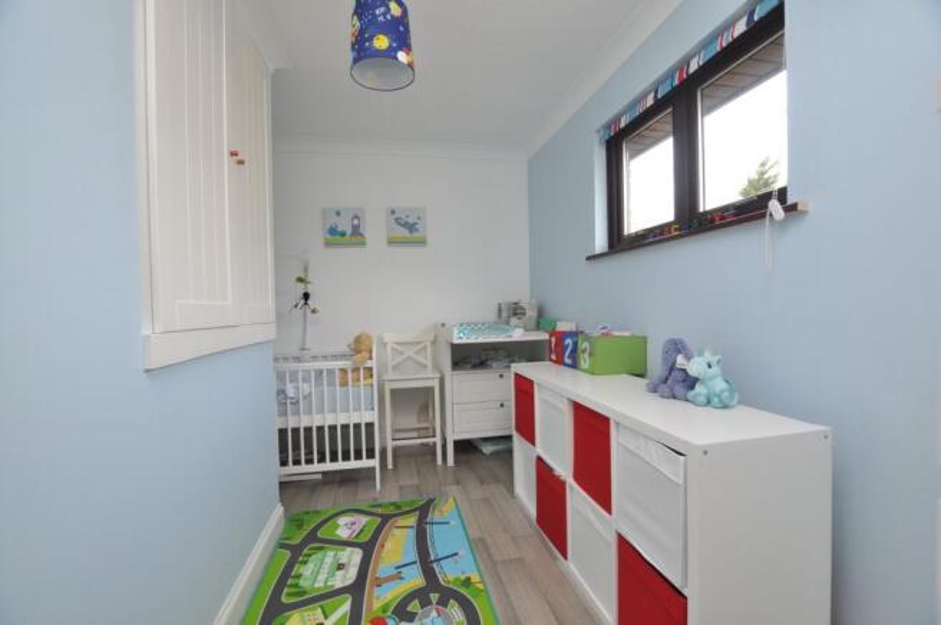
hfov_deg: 100.4
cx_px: 470
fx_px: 392
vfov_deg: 77.2
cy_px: 312
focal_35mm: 15
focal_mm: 10
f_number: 5
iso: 400
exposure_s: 1/100
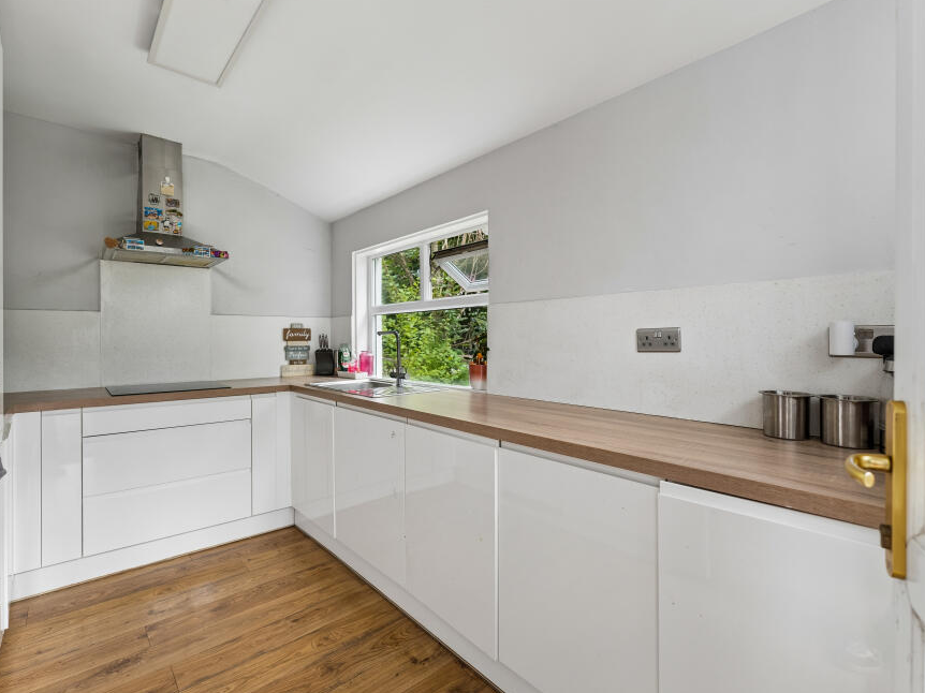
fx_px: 427
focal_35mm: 16
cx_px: 414
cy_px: 342
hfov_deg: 94.2
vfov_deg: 78.1
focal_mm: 14
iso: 320
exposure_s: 1/200
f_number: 4
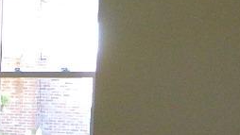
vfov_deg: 10.8
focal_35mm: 110
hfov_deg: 18.0
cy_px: 169
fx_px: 700
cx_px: -86
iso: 400
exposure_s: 1/80
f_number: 3.1
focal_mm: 4.5
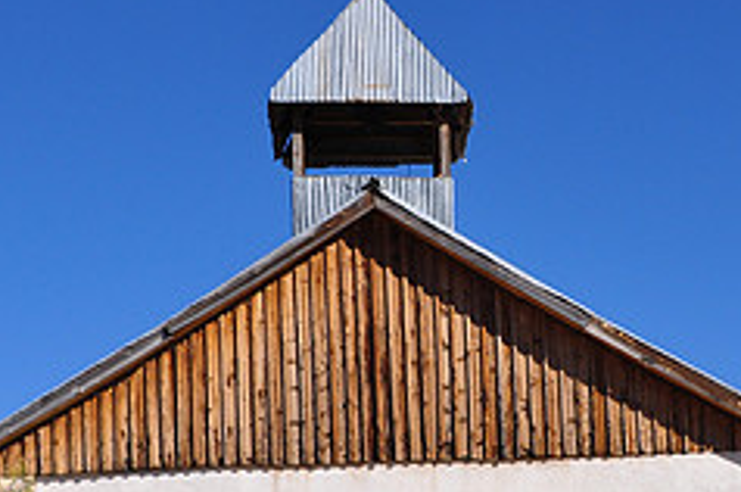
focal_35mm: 95
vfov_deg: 14.3
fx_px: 1953
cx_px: 451
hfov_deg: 21.5
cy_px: 409
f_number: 10
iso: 200
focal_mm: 26
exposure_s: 1/250
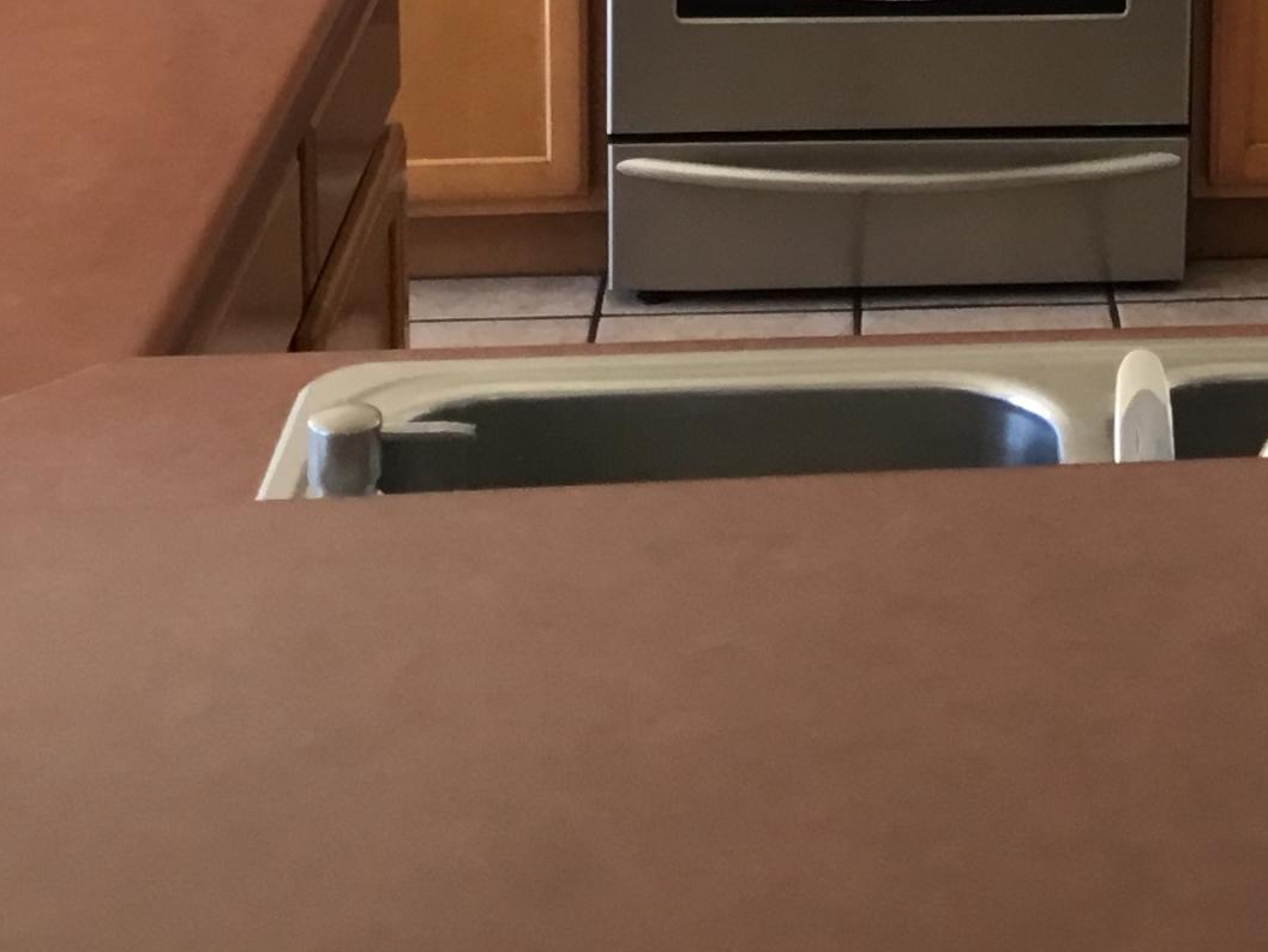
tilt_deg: -11.8
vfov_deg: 15.9
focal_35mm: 88
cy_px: -305
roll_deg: -0.4
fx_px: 3224
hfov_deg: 21.5
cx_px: 1261
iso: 40
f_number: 2.4
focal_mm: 3.3
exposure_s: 1/30
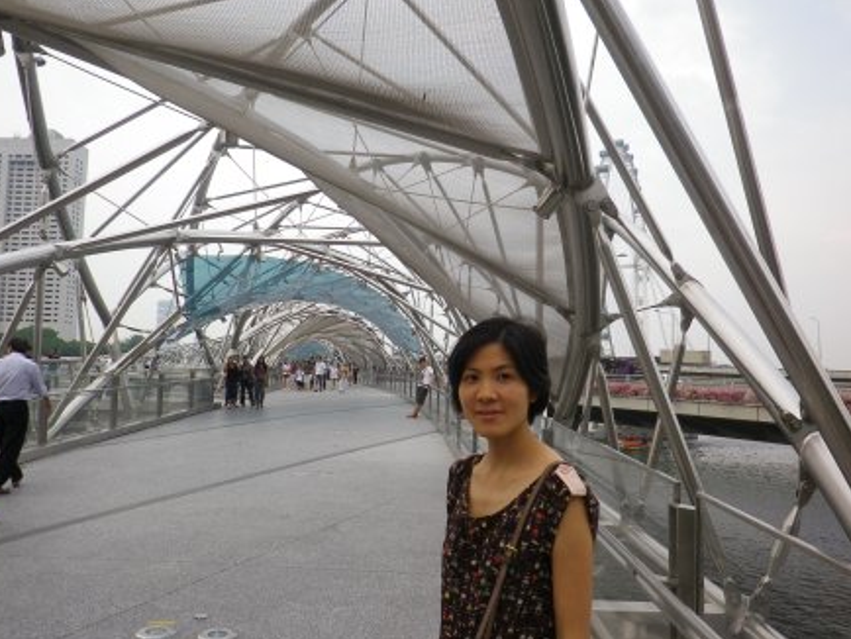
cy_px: 323
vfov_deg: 48.3
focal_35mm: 29
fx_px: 713
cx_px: 414
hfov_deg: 61.6
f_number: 3.2
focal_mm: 5
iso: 80
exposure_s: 1/320
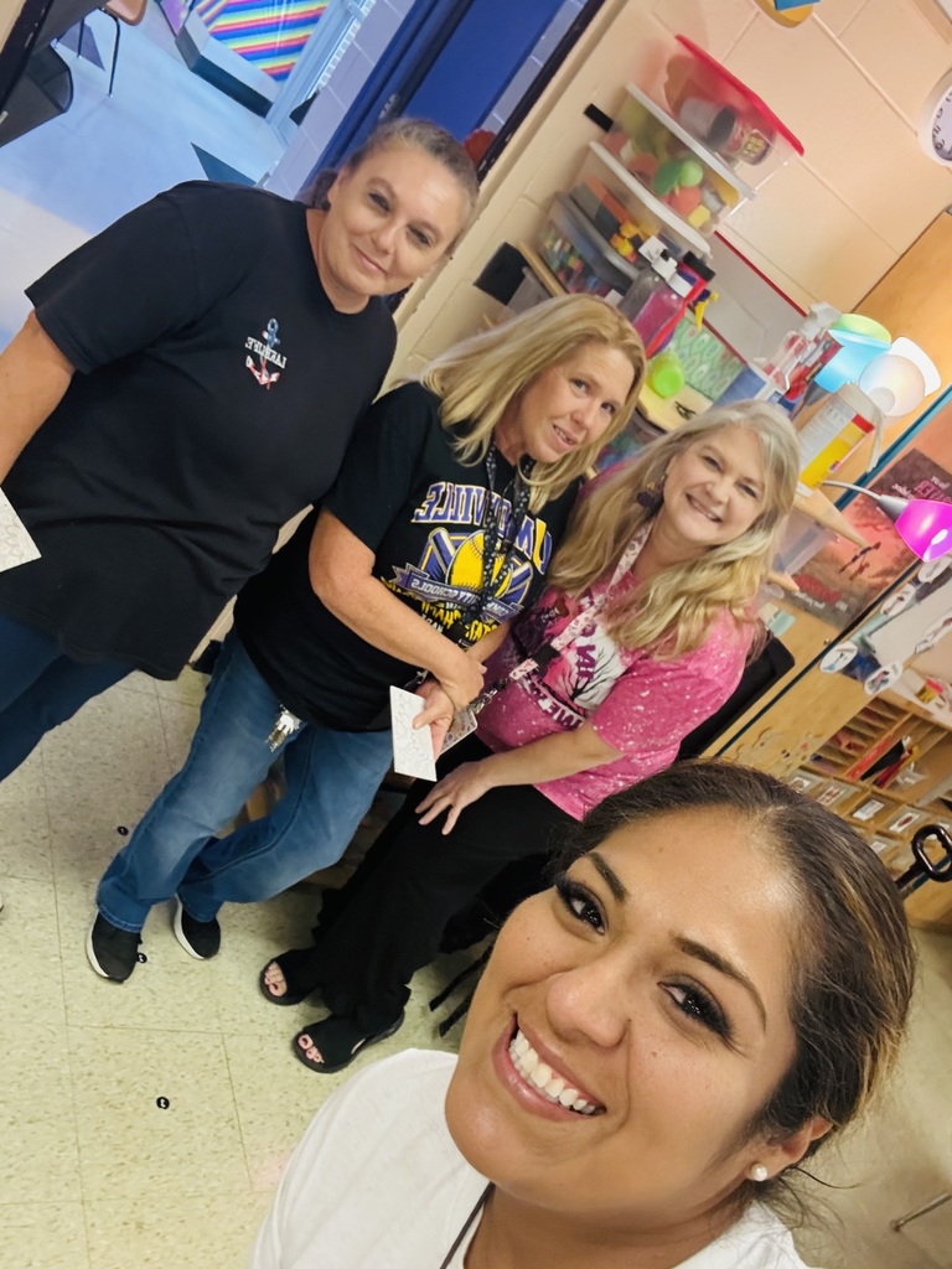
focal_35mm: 30
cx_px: 476
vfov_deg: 60.0
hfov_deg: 46.8
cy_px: 634
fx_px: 1100
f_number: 1.9
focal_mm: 2.69
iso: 320
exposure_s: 1/60
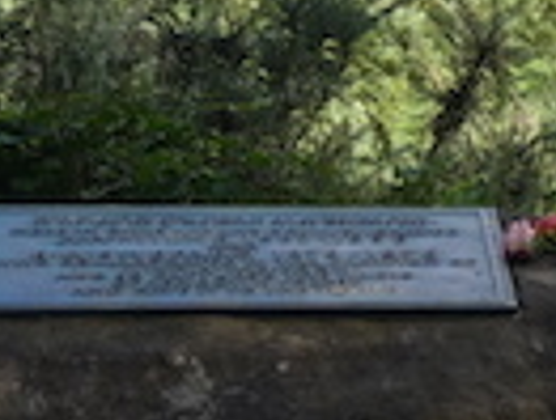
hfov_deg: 6.1
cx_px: 293
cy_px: -310
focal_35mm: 322
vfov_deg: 4.6
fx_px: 5186
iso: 80
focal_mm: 10.4
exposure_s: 1/250
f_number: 4.1
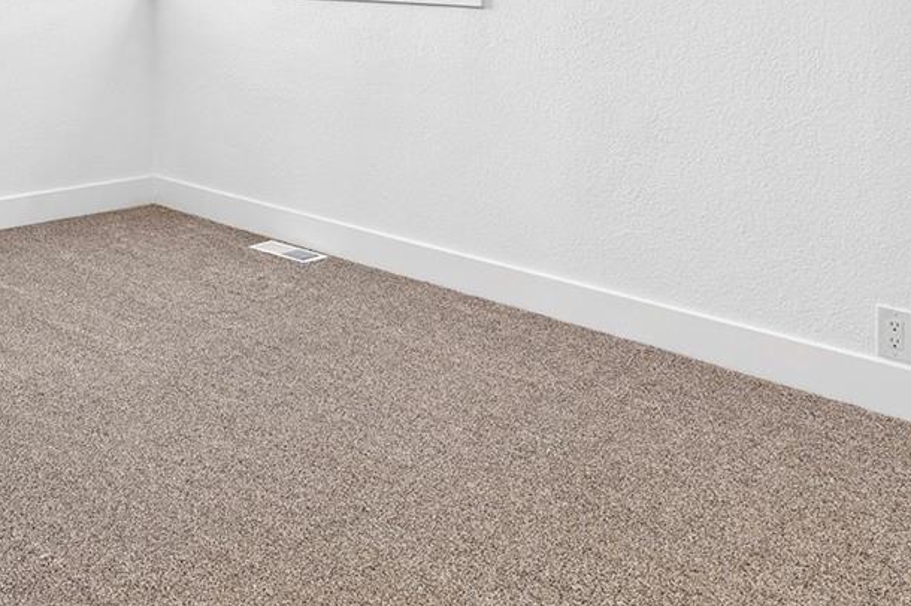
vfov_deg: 29.0
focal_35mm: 42
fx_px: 1062
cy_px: -54
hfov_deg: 43.9
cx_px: 164
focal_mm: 16
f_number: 7.1
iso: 125
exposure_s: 1/15
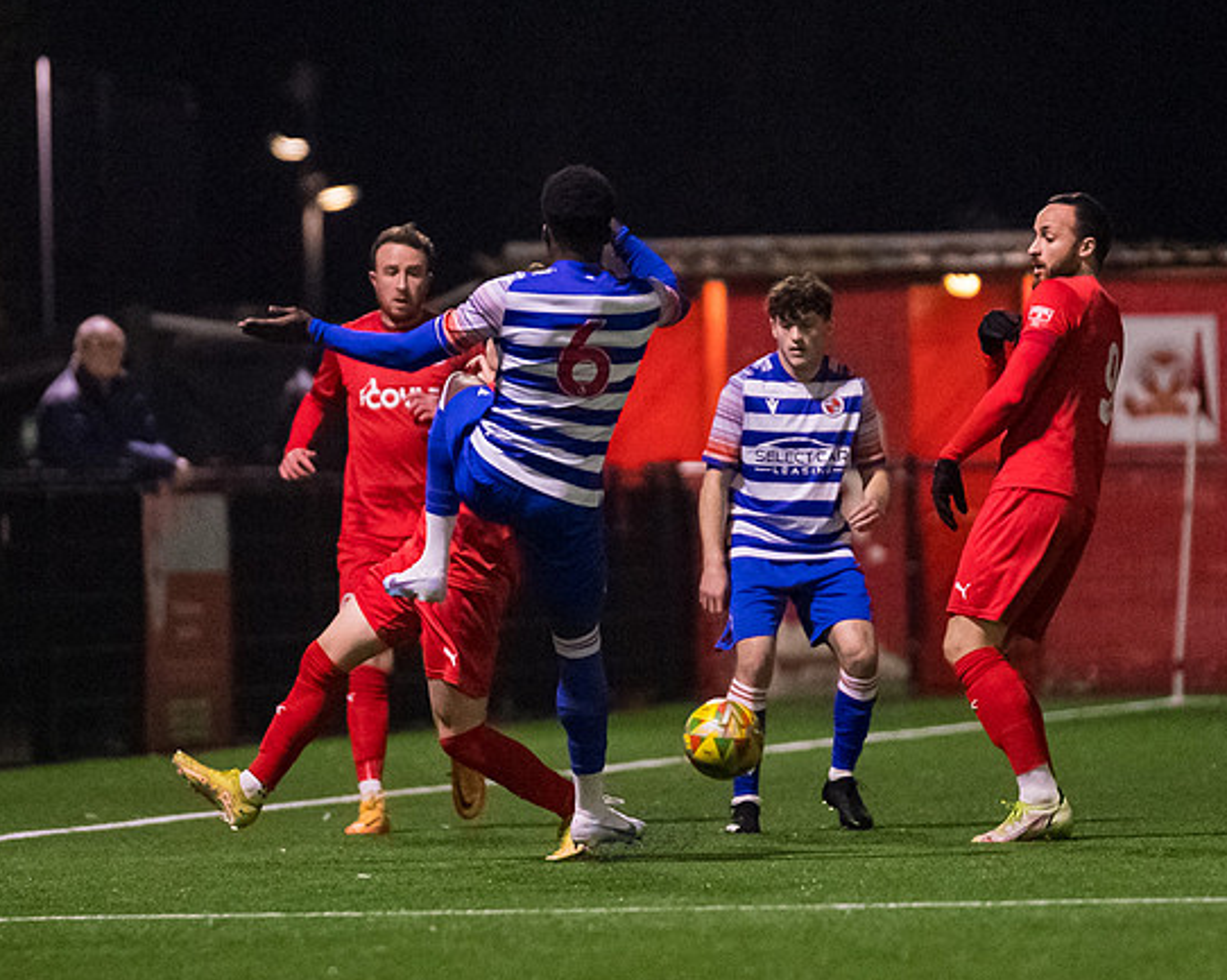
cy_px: 447
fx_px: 24499
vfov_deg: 2.3
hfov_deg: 2.9
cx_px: 585
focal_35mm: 675
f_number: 2.8
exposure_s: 1/1000
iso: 8000
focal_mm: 300
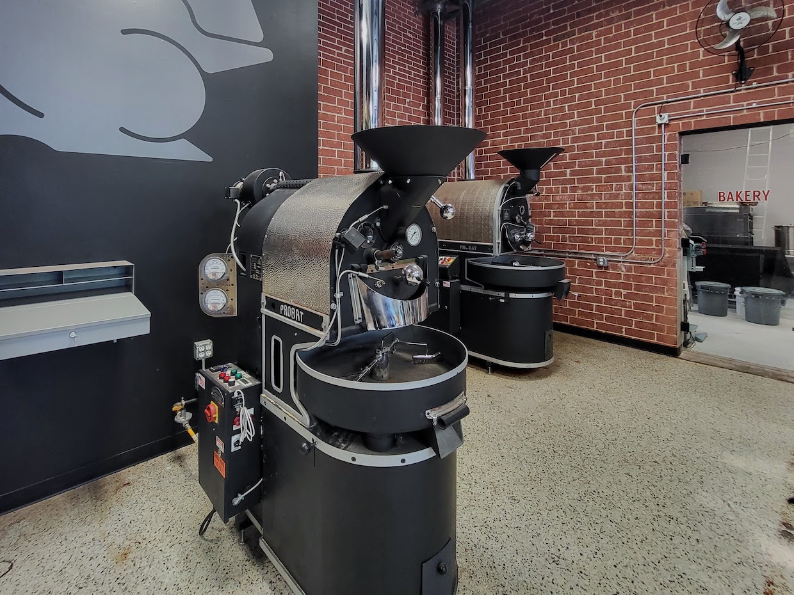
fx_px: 298
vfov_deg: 89.9
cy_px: 298
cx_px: 397
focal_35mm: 13
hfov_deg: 106.2
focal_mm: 1.74
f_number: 2.2
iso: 250
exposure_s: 1/60
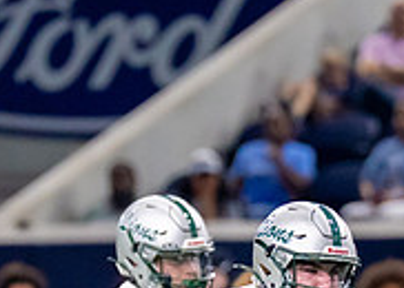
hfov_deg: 1.7
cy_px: 372
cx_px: 334
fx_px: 13700
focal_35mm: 1194
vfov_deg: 1.2
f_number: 2.8
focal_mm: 200
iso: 1600
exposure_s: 1/1000
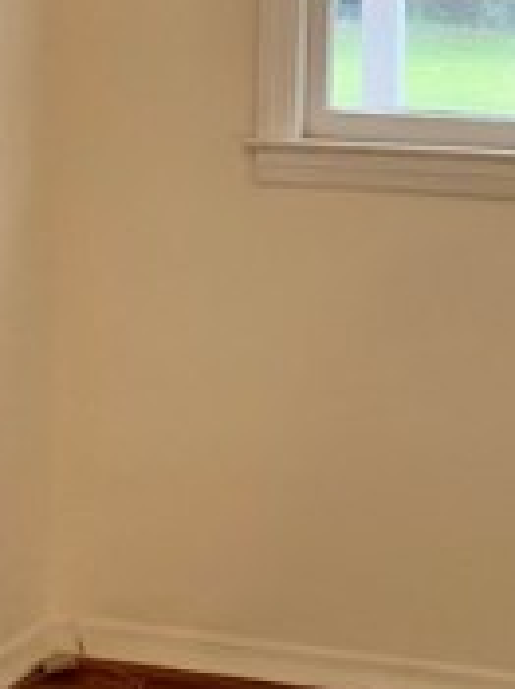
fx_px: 2264
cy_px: 232
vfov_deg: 17.2
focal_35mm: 114
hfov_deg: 13.0
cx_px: 283
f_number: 1.8
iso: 80
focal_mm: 4.25
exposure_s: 1/60
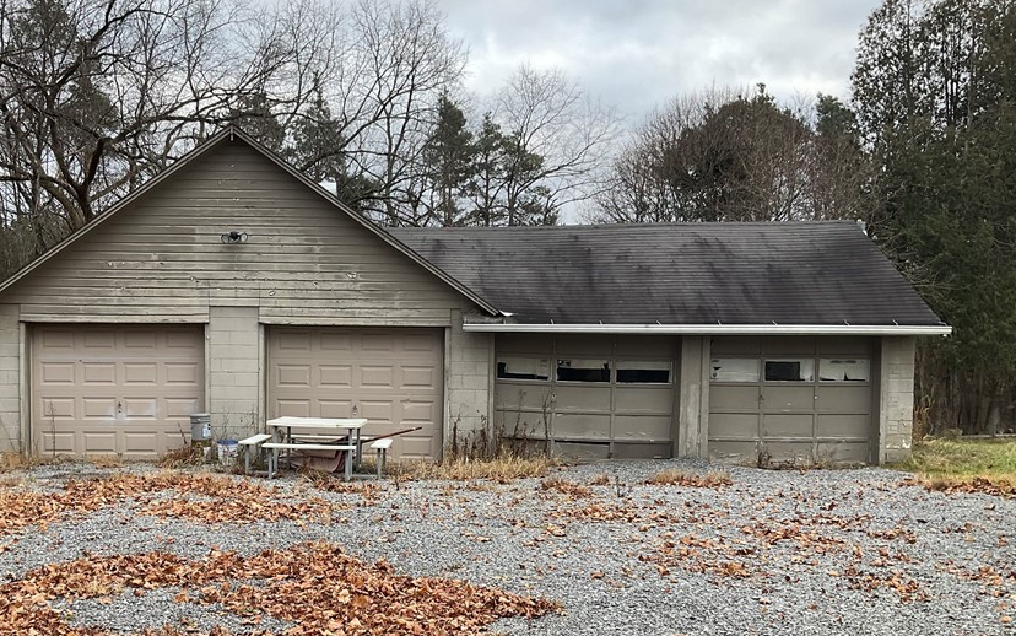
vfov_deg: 33.3
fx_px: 1052
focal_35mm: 38
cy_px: 419
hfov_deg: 51.1
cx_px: 390
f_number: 1.8
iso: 16
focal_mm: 3
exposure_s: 1/177
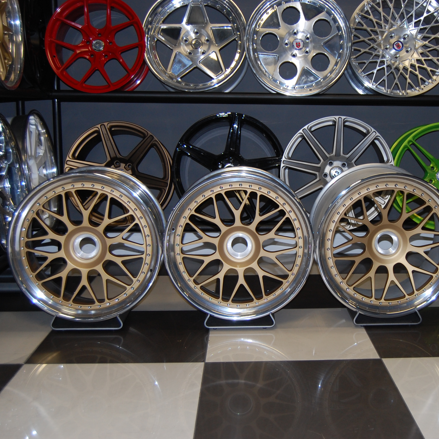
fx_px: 674
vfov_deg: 36.1
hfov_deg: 35.6
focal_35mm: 47
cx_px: 299
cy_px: 218
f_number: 4
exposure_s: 1/60
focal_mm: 24
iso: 400
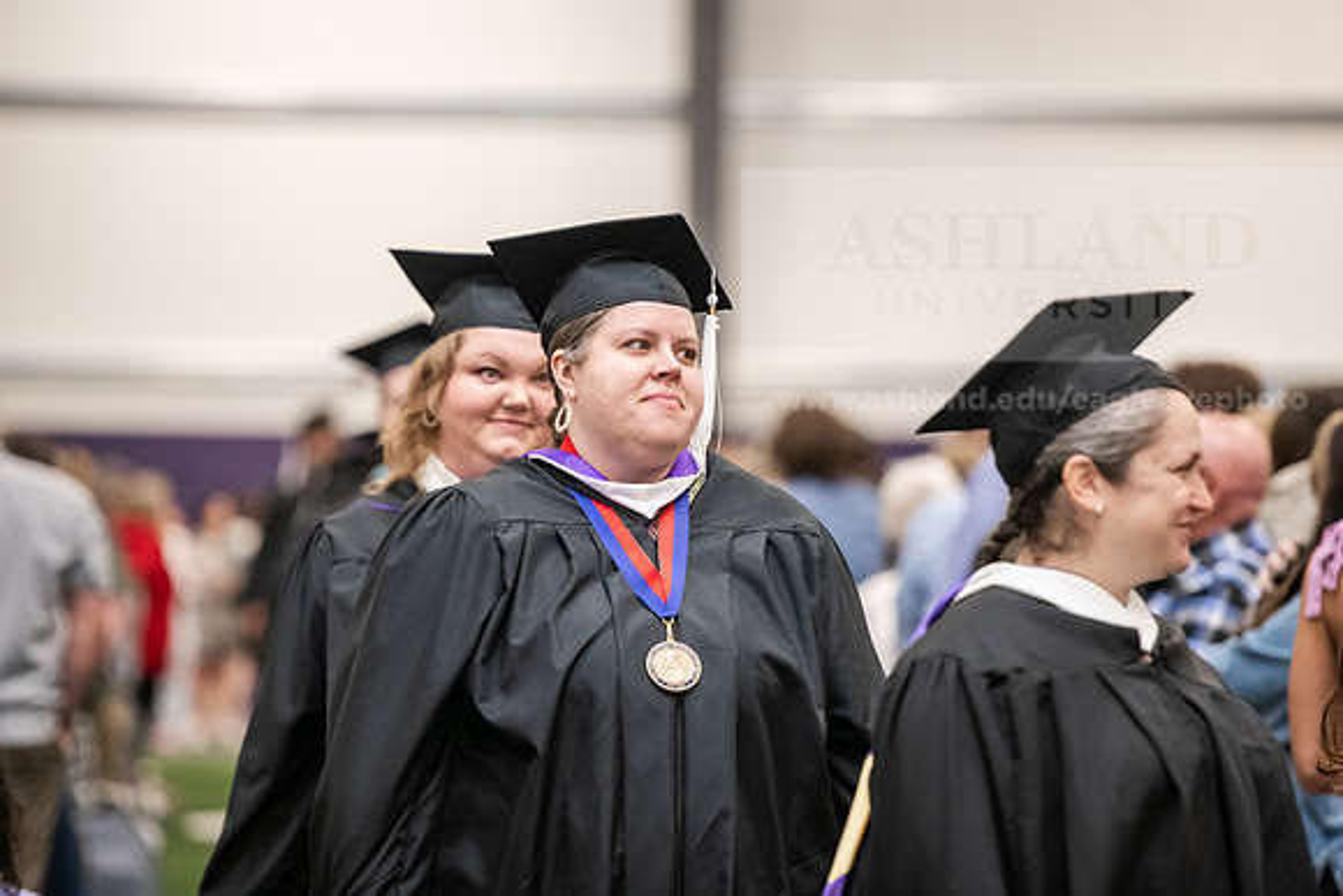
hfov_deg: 11.4
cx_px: 672
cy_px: 448
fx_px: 6716
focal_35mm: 180
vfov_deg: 7.6
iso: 2500
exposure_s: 1/200
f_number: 3.2
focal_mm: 180
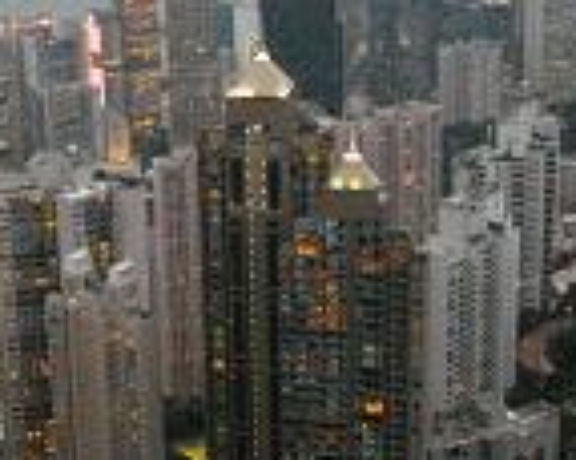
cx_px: 99
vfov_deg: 18.0
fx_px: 1447
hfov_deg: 22.2
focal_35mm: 85
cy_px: 133
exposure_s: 1/40
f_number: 2.9
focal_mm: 5.7
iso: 800
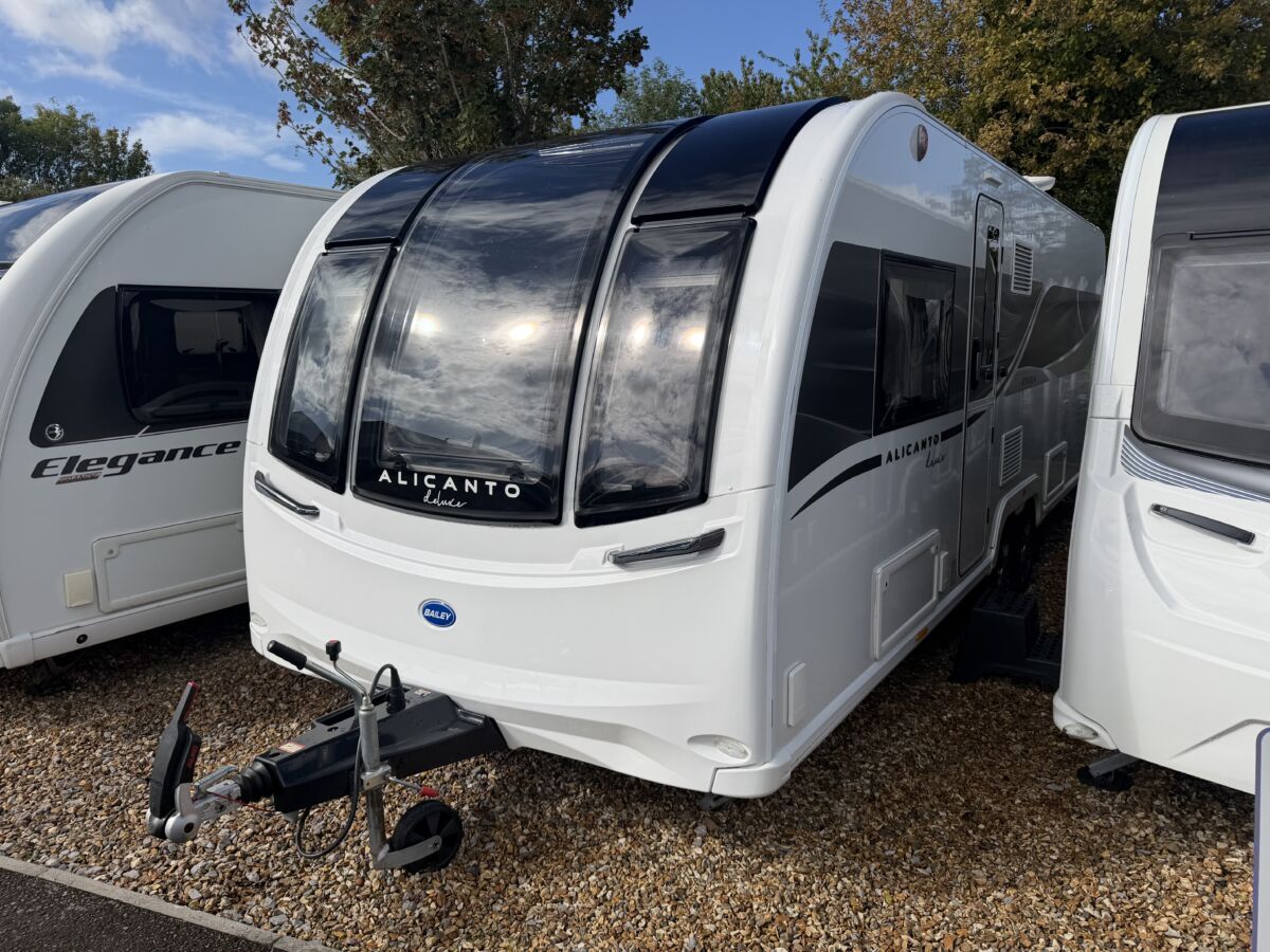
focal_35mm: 24
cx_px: 635
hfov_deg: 71.6
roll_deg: +0.9
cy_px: 476
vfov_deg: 56.8
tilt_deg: -8.5
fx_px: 881
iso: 80
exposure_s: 1/6711
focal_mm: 6.76
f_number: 1.78
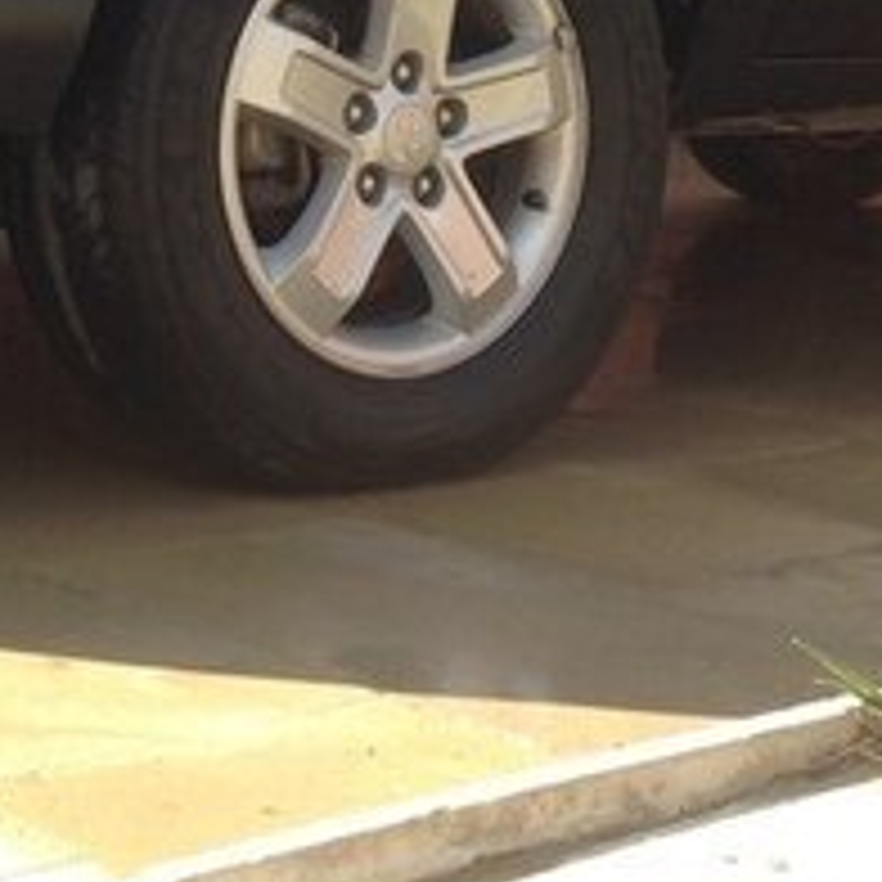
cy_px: -101
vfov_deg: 16.2
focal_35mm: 104
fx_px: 2998
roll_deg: -4.1
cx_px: 315
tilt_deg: +2.5
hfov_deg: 16.7
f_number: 2.4
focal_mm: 4.28
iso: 50
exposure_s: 1/438
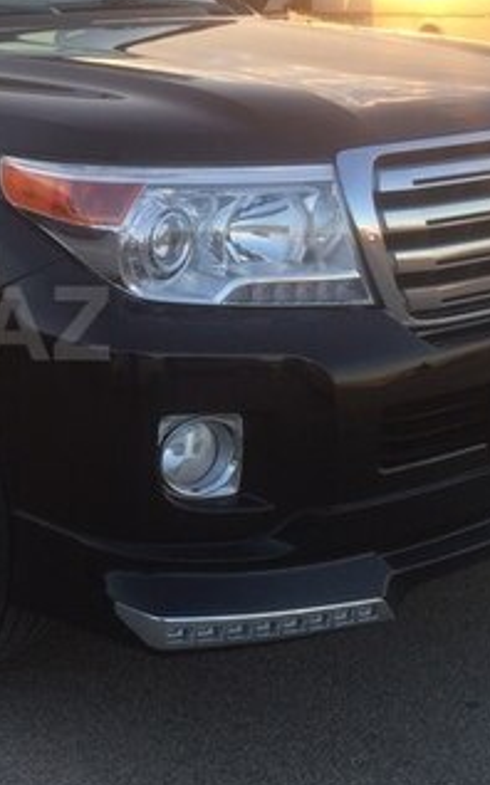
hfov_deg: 18.9
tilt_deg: -12.5
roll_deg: +0.9
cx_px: -144
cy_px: 323
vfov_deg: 31.9
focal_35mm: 64
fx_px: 1368
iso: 32
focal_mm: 4.15
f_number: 2.2
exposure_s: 1/158
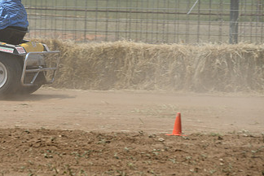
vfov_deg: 2.9
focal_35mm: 469
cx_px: 44
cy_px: 26
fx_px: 3439
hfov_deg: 4.4
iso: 100
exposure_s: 1/500
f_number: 8
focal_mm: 175
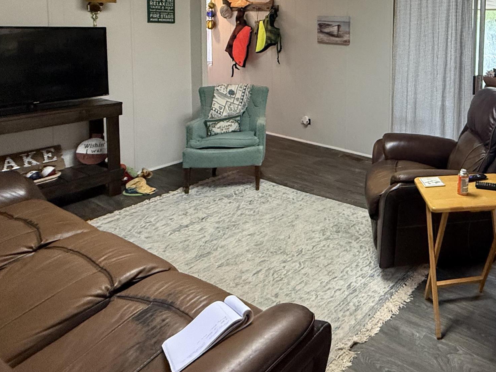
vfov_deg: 44.8
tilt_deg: -3.5
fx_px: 415
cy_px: 53
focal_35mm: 29
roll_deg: -1.8
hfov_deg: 56.1
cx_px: 414
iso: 640
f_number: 2.2
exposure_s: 1/120
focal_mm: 2.22
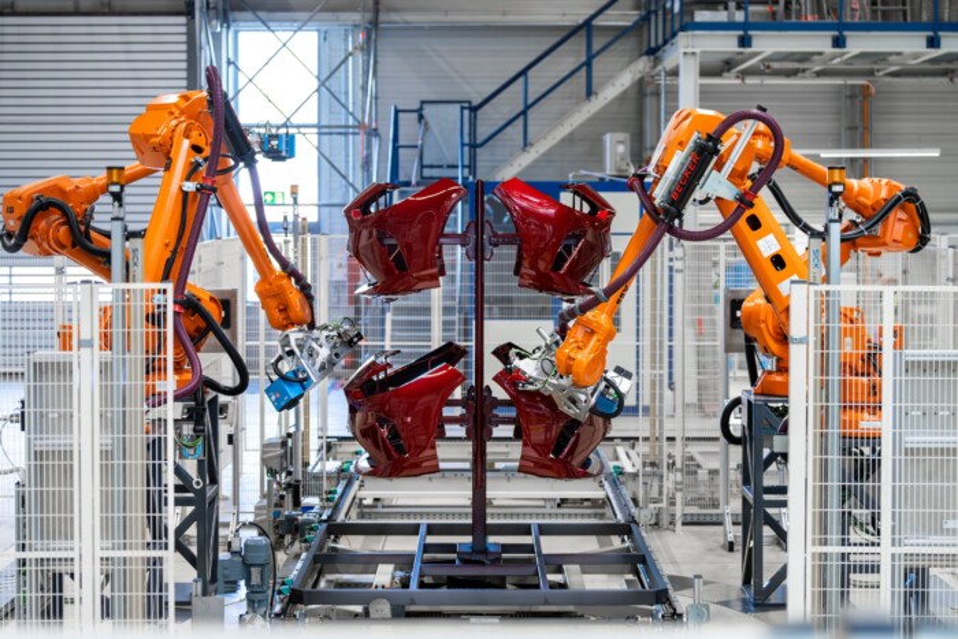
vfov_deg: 19.5
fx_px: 1863
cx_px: 479
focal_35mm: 70
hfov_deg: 28.8
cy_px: 320
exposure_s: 1/60
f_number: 2.8
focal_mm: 70
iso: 800
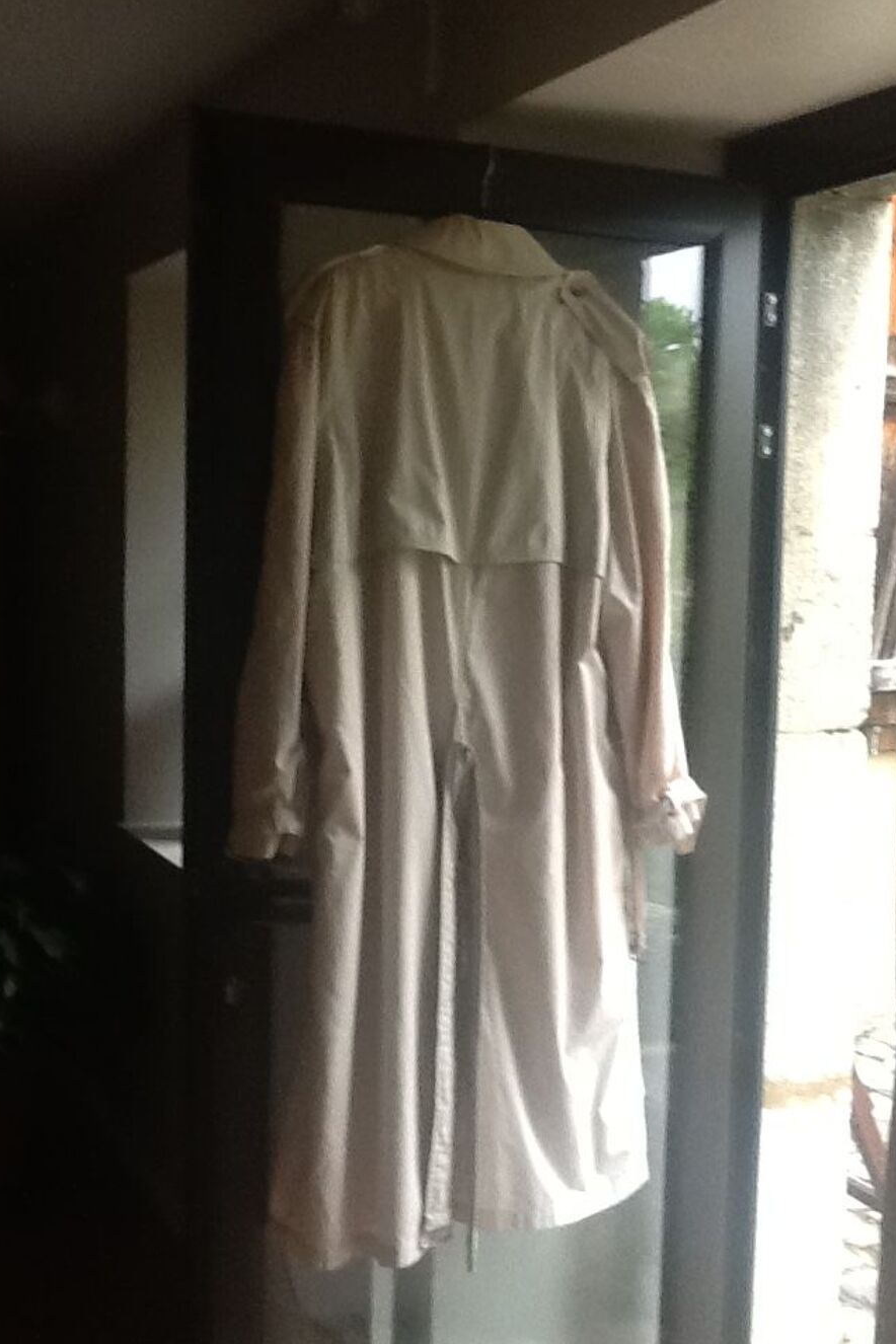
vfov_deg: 42.7
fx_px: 1717
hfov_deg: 29.2
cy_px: 674
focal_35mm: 46
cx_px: 481
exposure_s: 1/30
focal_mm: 2.03
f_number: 2.4
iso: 100
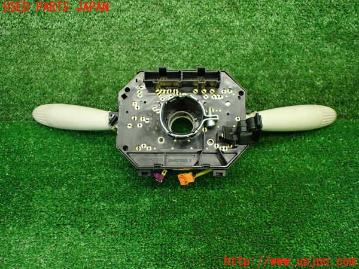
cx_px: 180
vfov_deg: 46.8
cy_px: 134
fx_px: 311
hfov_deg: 60.0
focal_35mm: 30
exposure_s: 1/125
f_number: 2.3
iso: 640
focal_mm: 5.4
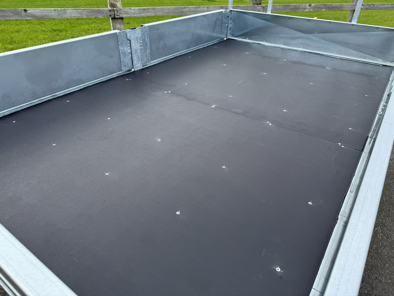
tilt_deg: -33.8
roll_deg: +0.1
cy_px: 148
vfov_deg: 56.8
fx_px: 273
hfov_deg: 71.6
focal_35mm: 24
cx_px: 197
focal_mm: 6.76
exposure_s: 1/1076
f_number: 1.78
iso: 80
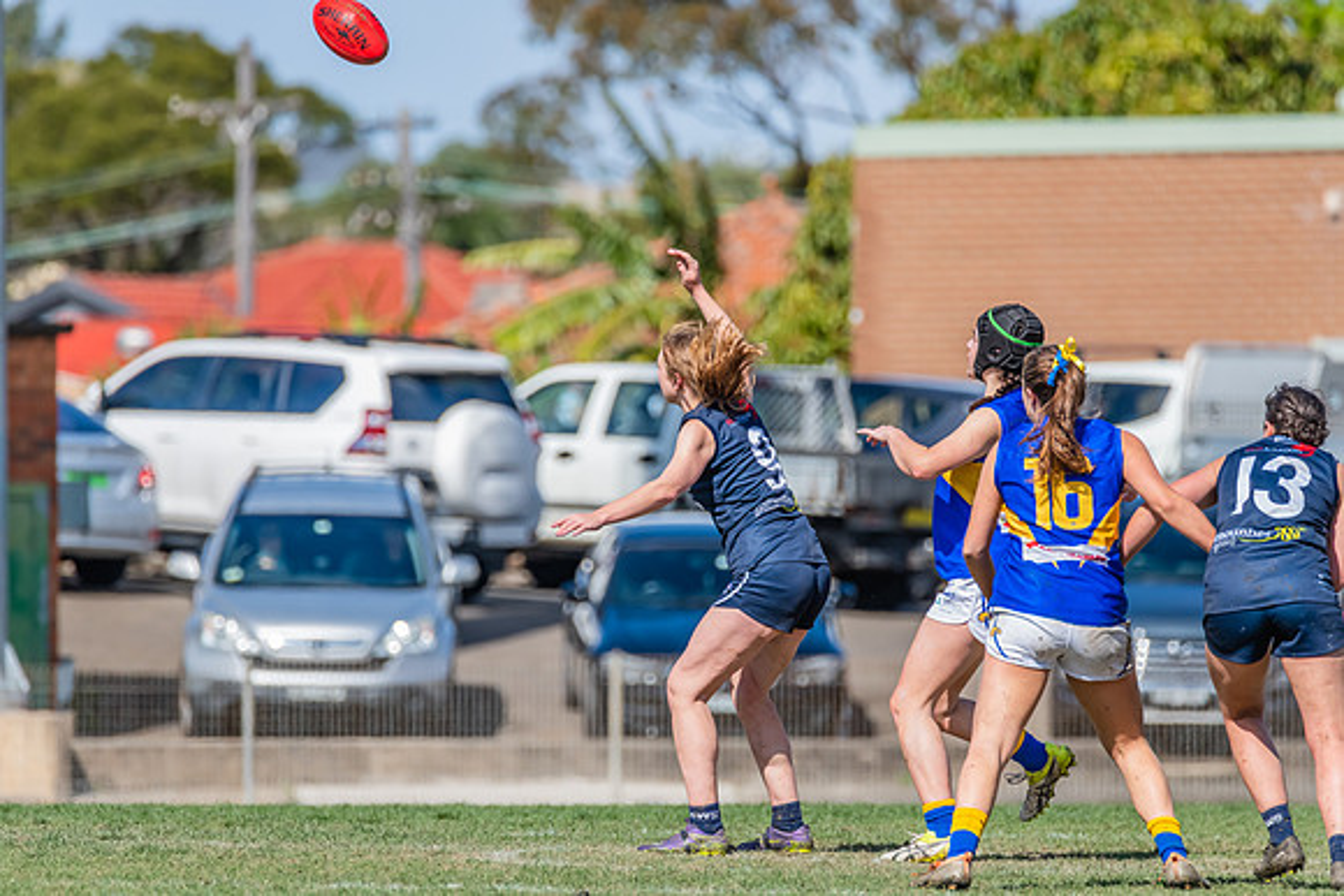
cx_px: 672
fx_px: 22973
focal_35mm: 615
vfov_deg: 2.2
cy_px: 448
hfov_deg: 3.4
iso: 800
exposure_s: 1/1600
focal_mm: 600
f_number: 10
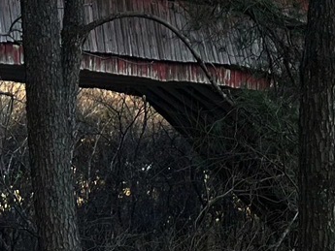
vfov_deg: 11.9
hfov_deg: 17.4
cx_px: 183
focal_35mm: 113
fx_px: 1094
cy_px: -231
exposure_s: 1/718
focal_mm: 5.1
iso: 50
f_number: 1.6
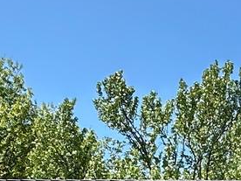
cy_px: 379
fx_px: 724
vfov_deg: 12.3
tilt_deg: +5.7
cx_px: 334
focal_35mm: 104
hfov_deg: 17.4
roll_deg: +0.7
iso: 40
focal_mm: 2.22
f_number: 2.2
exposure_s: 1/491
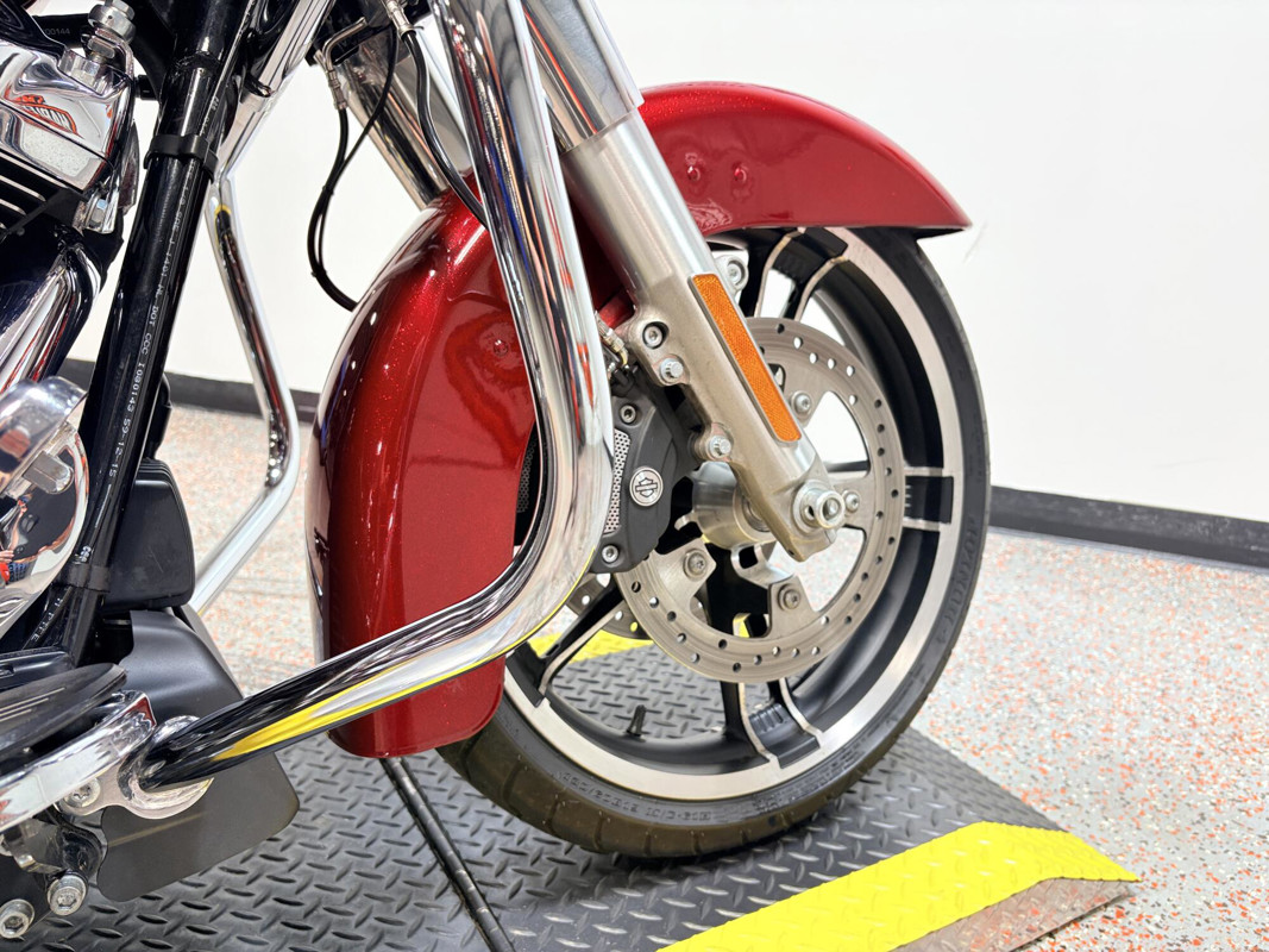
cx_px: 634
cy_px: 476
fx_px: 953
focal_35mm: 26
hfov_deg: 67.3
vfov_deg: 53.1
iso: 64
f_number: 1.6
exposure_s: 1/120
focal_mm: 5.96
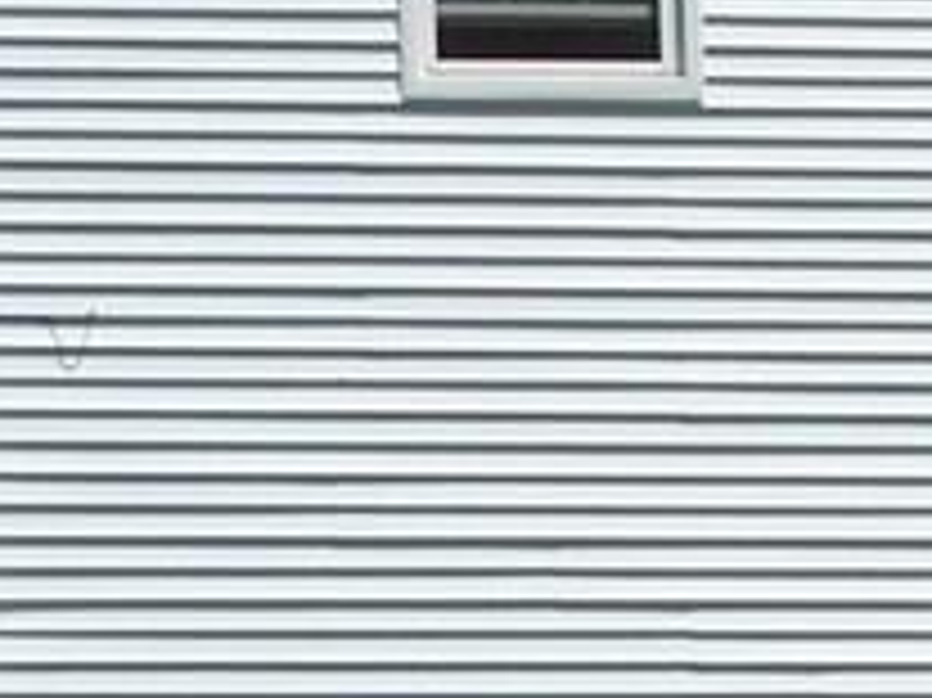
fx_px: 5059
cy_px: 545
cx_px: -95
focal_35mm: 188
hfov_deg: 10.4
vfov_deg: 7.9
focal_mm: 6.3
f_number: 5.6
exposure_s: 1/500
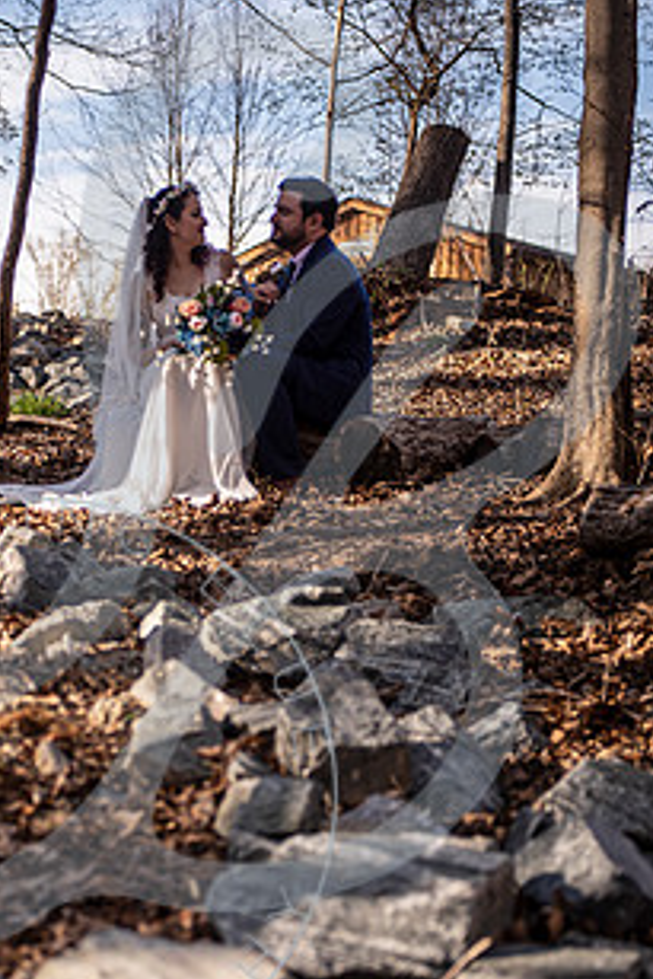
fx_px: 2310
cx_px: 185
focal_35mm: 85
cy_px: 552
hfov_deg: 16.0
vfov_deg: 23.9
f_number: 2.8
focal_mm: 58
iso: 100
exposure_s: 1/800
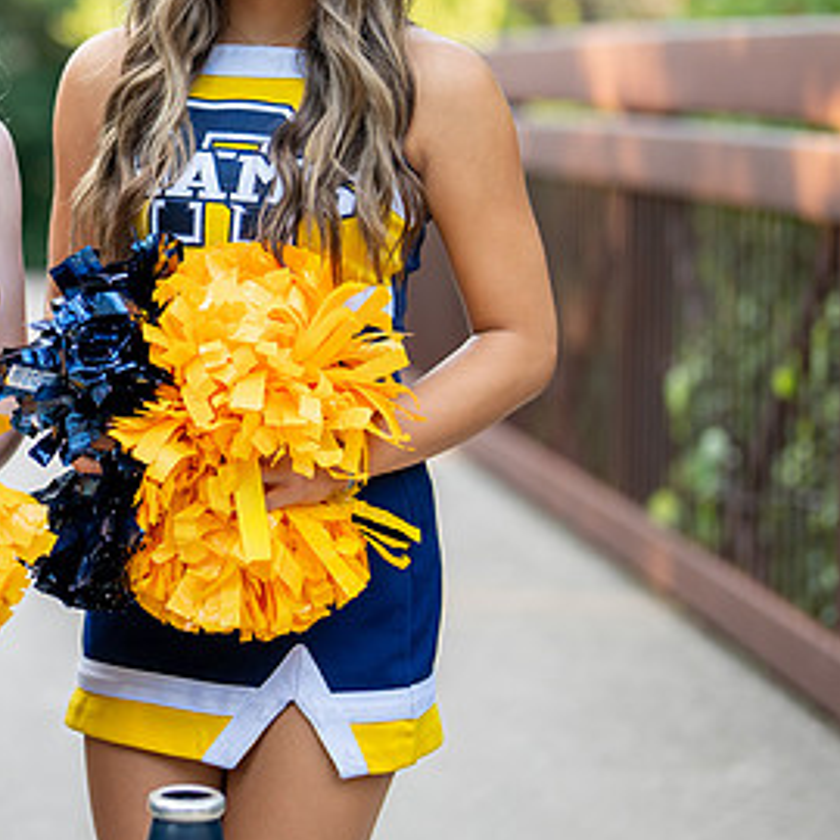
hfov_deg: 13.8
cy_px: 273
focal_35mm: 125
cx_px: 114
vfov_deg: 13.9
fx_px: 3432
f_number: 1.2
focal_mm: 50
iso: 100
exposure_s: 1/500
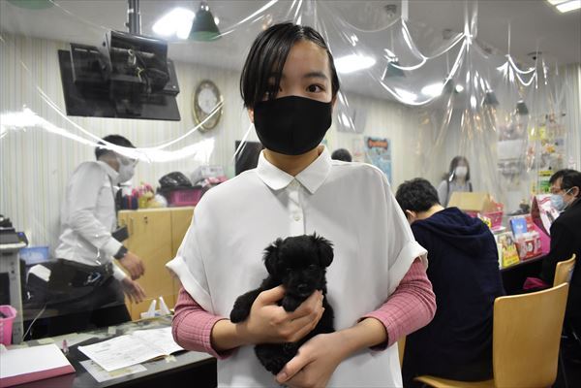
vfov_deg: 47.9
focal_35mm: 27
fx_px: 436
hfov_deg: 67.4
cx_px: 290
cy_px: 194
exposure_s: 1/125
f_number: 5.6
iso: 1600
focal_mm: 18
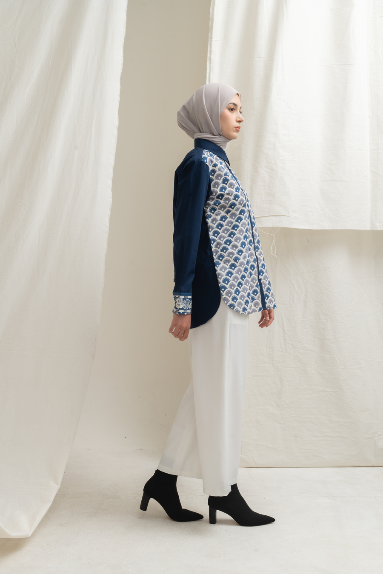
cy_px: 287
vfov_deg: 43.6
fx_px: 718
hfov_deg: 29.9
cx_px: 192
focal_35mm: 45
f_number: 11
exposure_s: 1/160
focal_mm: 45
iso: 100
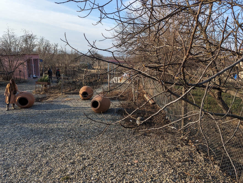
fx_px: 169
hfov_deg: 71.5
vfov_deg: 56.9
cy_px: 92
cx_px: 122
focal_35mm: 24
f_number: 1.85
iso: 49
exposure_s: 1/1155
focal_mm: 6.81
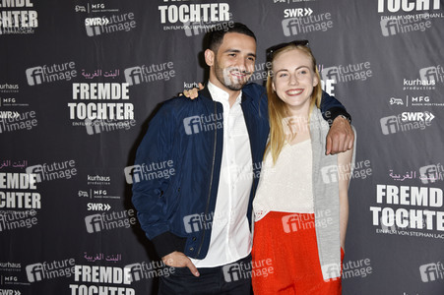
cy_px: 148
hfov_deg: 36.3
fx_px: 678
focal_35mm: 55
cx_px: 222
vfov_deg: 24.6
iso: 250
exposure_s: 1/200
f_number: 5
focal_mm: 55
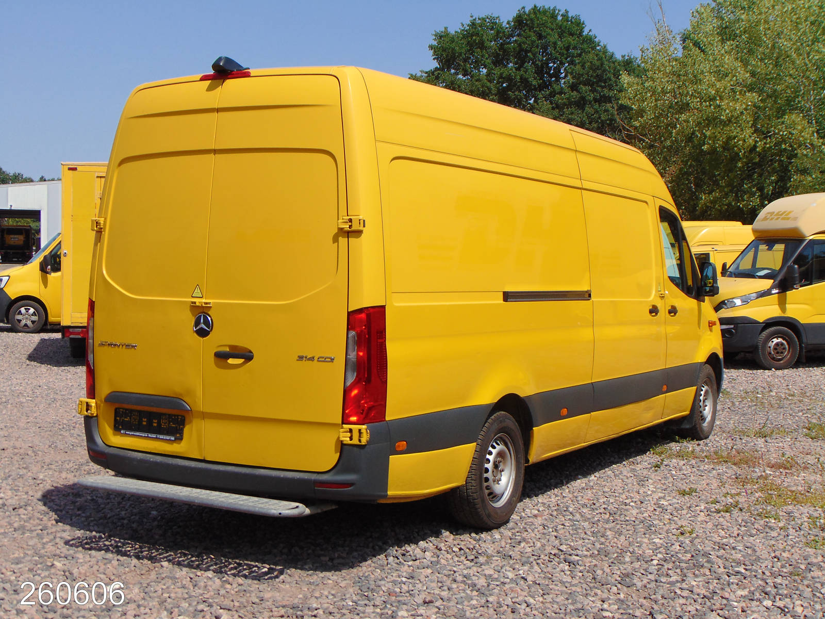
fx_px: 1192
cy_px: 310
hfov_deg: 38.2
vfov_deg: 29.1
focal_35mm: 50
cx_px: 412
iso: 80
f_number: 9
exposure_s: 1/200
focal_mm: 9
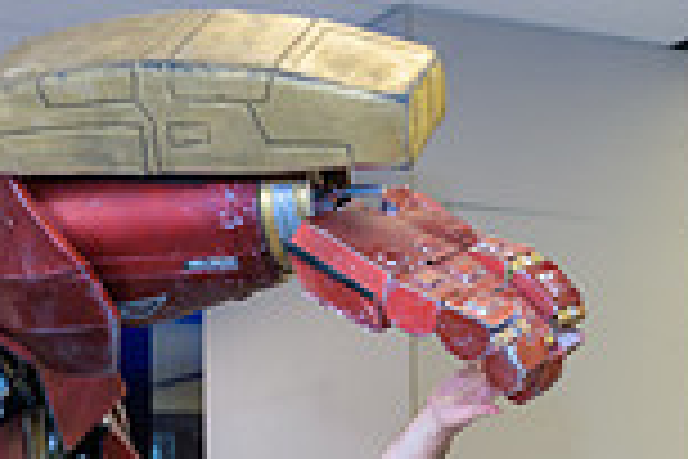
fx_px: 1739
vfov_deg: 14.2
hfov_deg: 22.3
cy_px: 655
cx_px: 220
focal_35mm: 91
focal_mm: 24
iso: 800
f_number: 3.2
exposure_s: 1/125
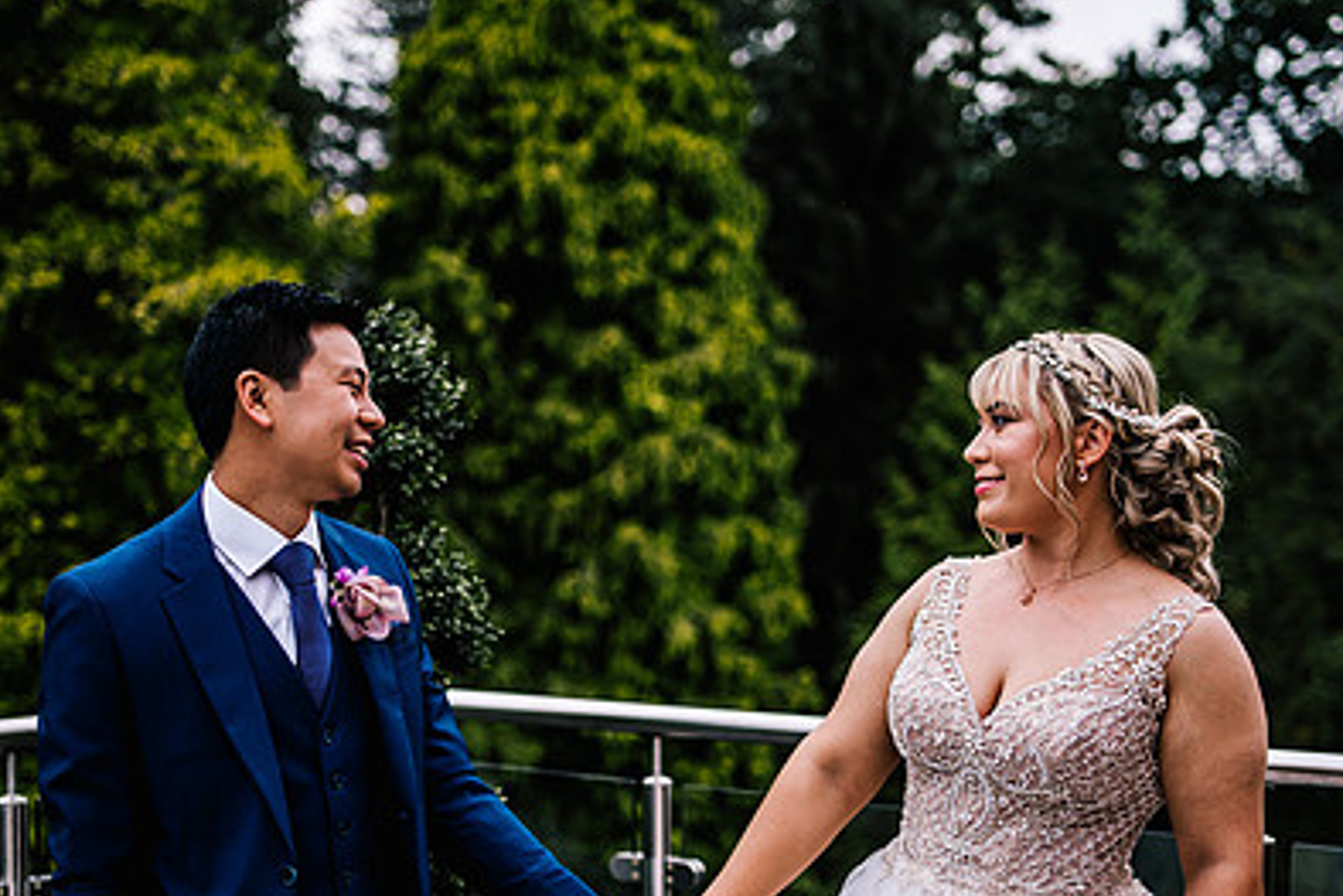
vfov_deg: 25.4
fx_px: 1978
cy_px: 588
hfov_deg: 37.5
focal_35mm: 53
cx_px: 685
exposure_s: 1/250
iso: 125
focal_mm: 35
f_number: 1.4
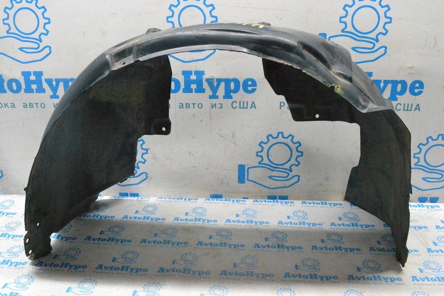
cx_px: 222
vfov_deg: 36.9
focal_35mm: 36
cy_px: 148
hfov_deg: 53.1
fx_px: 444
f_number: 9
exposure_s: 1/160
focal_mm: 24
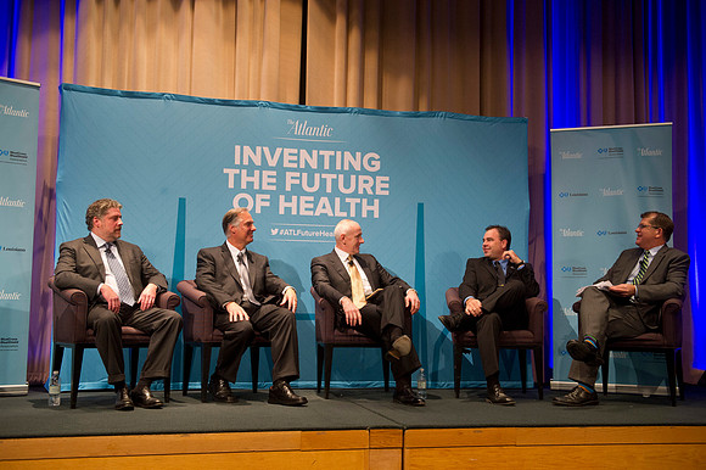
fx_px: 784
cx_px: 353
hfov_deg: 48.5
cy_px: 235
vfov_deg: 33.4
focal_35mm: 40
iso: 2500
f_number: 3.5
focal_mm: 40
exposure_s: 1/200
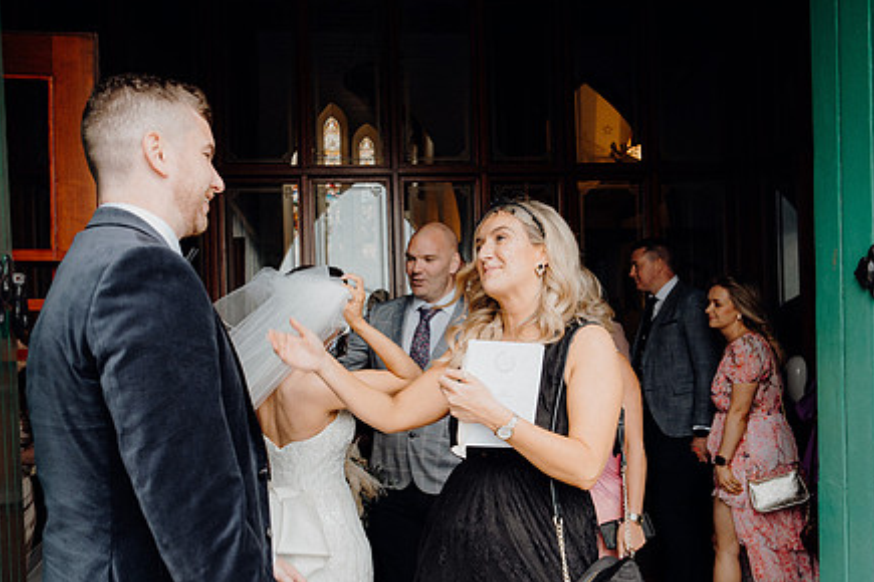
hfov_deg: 58.7
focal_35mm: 32
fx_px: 777
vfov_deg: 40.9
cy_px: 348
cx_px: 408
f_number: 3.5
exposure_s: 1/200
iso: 320
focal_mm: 24
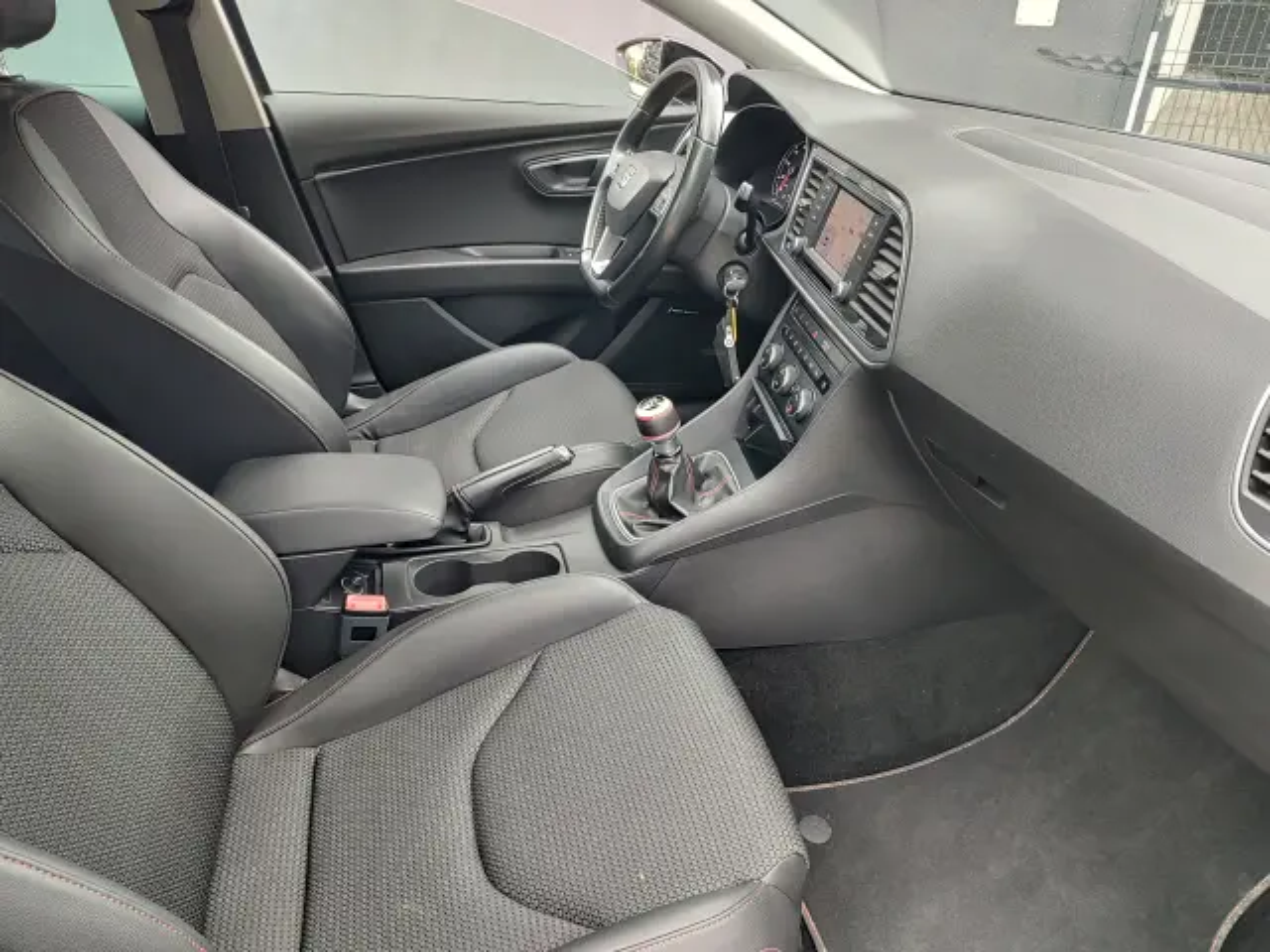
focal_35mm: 23
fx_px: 844
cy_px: 476
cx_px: 635
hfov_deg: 73.9
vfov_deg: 58.9
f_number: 1.8
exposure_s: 1/100
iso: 181
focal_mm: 5.56
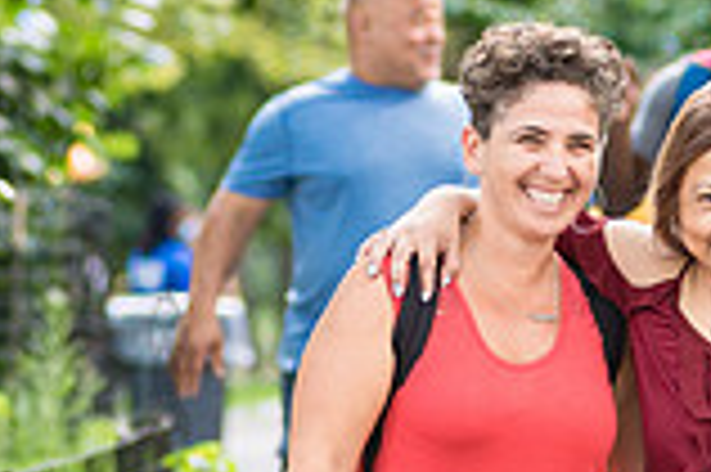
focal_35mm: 445
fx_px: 8780
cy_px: 507
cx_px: 784
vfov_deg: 3.1
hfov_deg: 4.6
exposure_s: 1/250
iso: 500
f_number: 4
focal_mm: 112
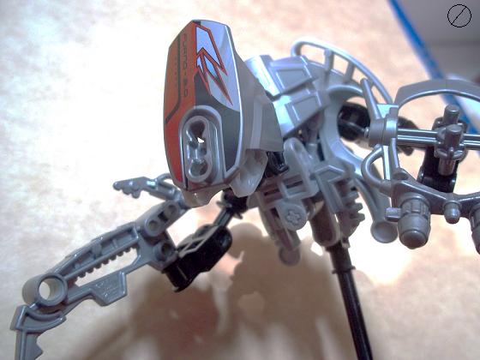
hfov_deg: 51.4
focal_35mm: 36
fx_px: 499
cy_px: 180
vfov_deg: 39.7
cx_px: 240
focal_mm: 6.5
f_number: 3.1
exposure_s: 1/8
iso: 160
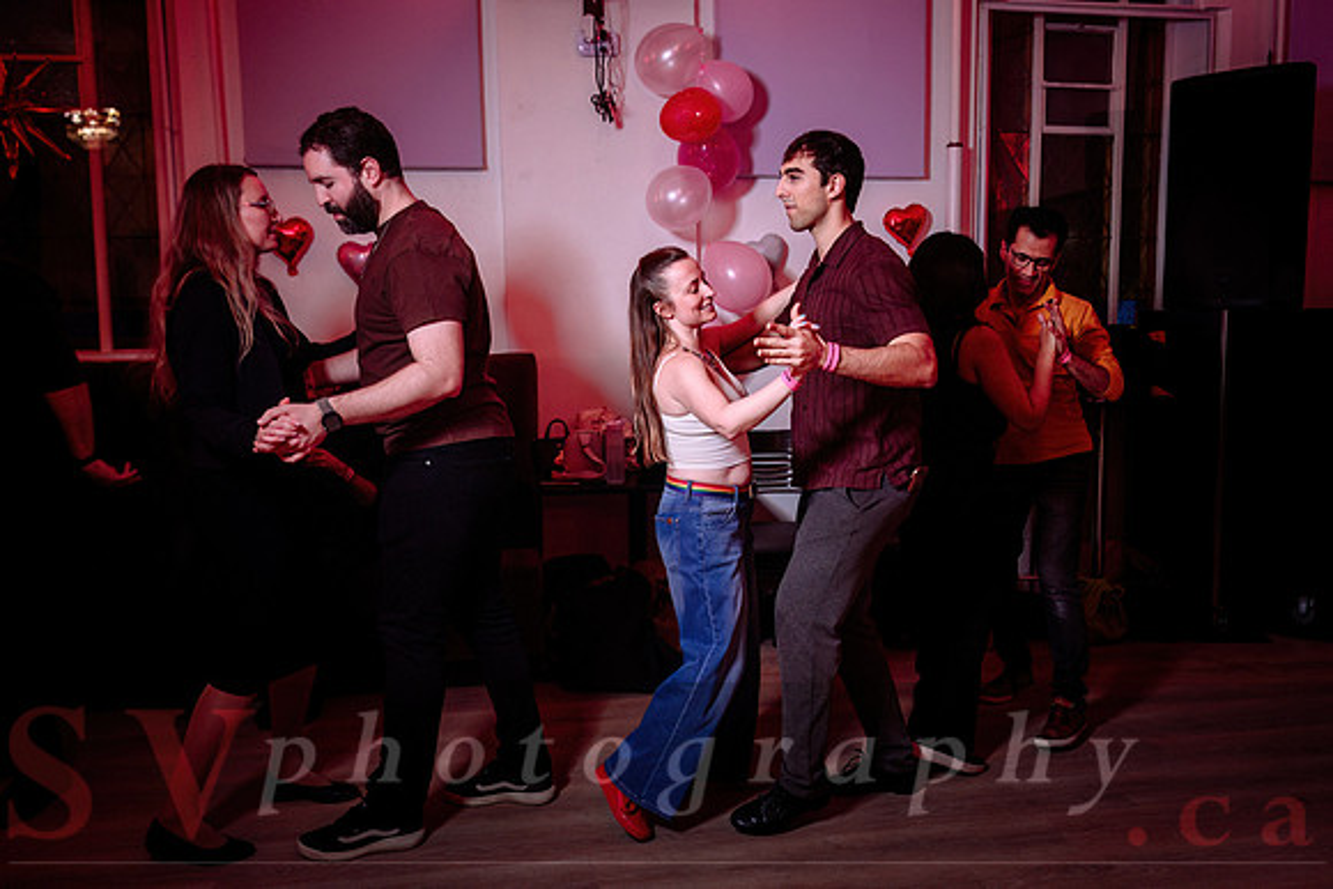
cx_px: 718
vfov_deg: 45.7
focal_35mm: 28
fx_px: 1054
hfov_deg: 64.5
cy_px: 442
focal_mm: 24
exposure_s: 1/160
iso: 500
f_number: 2.8
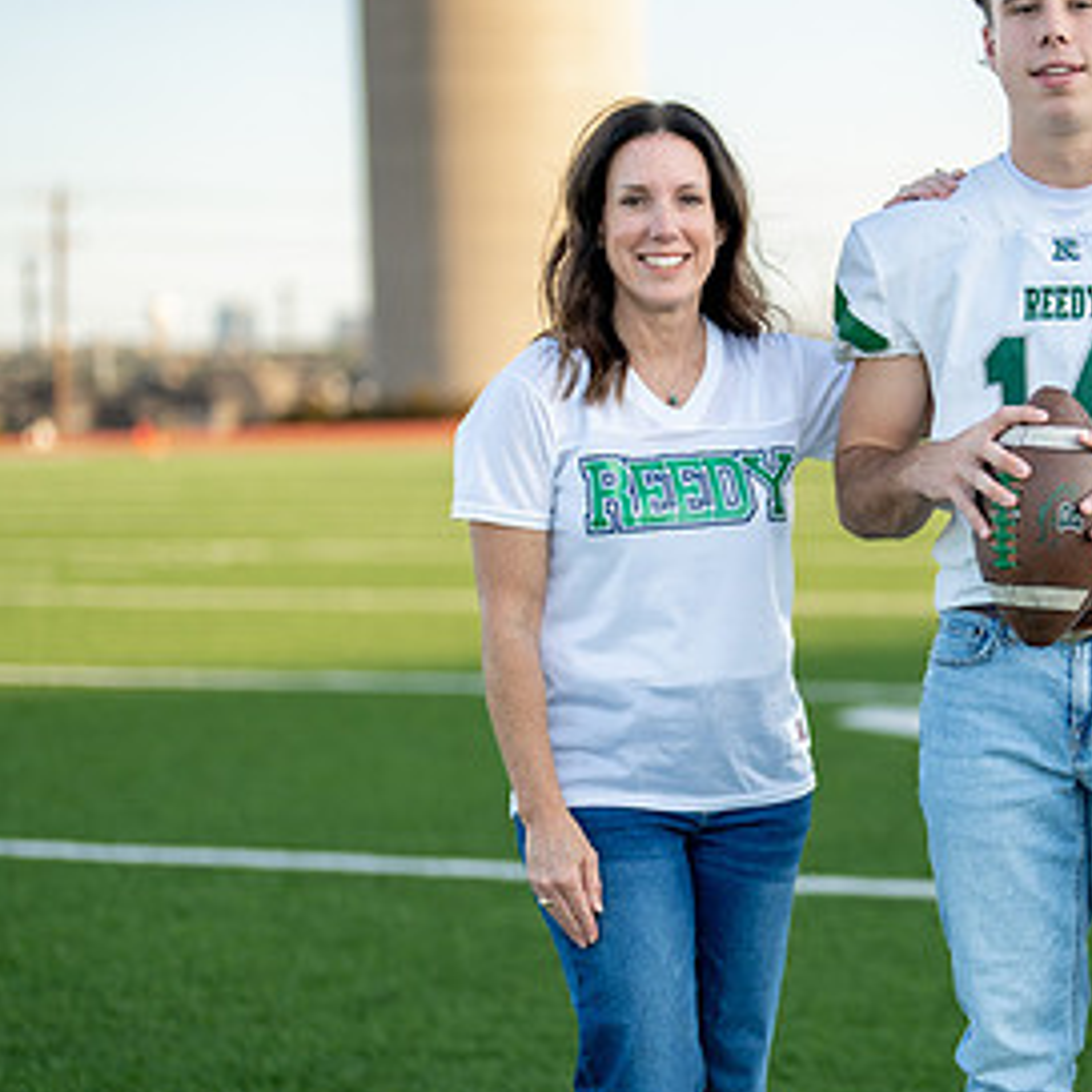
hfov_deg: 16.9
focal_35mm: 101
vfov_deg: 17.2
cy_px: 634
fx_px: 3605
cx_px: 1056
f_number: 1.2
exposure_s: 1/1600
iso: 100
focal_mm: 50
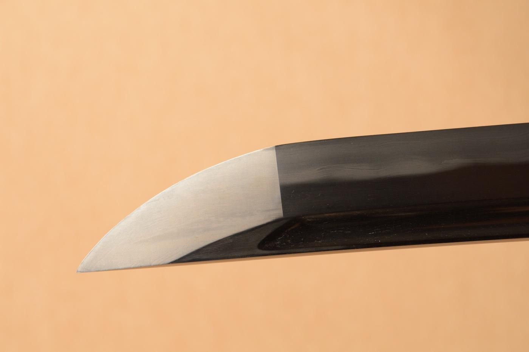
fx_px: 2092
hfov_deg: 14.4
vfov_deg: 9.6
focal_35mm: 142
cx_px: 264
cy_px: 176
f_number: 11
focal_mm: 95
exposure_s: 1/2
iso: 400
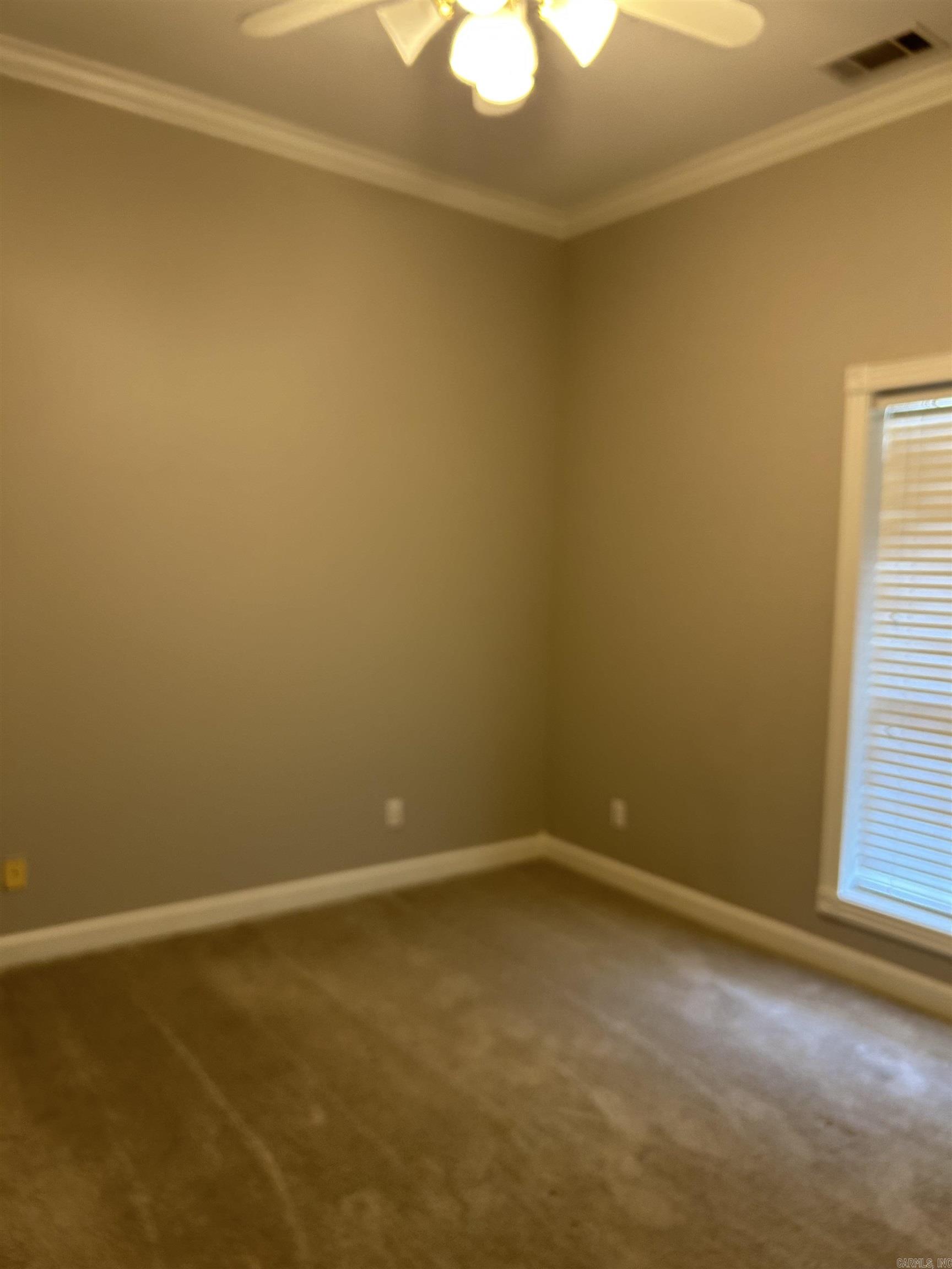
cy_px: 634
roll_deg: -4.7
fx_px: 953
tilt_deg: -3.8
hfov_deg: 53.1
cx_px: 476
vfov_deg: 67.3
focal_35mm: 26
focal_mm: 5.7
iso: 125
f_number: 1.5
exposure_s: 1/60
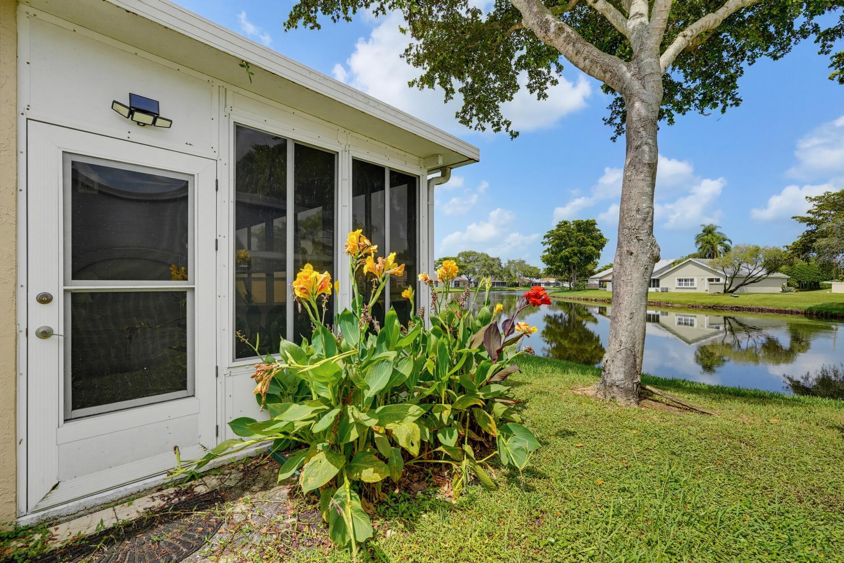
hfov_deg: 96.7
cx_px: 422
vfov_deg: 73.7
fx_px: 375
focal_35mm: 16
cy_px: 282
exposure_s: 1/640
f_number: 8
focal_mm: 16
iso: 800
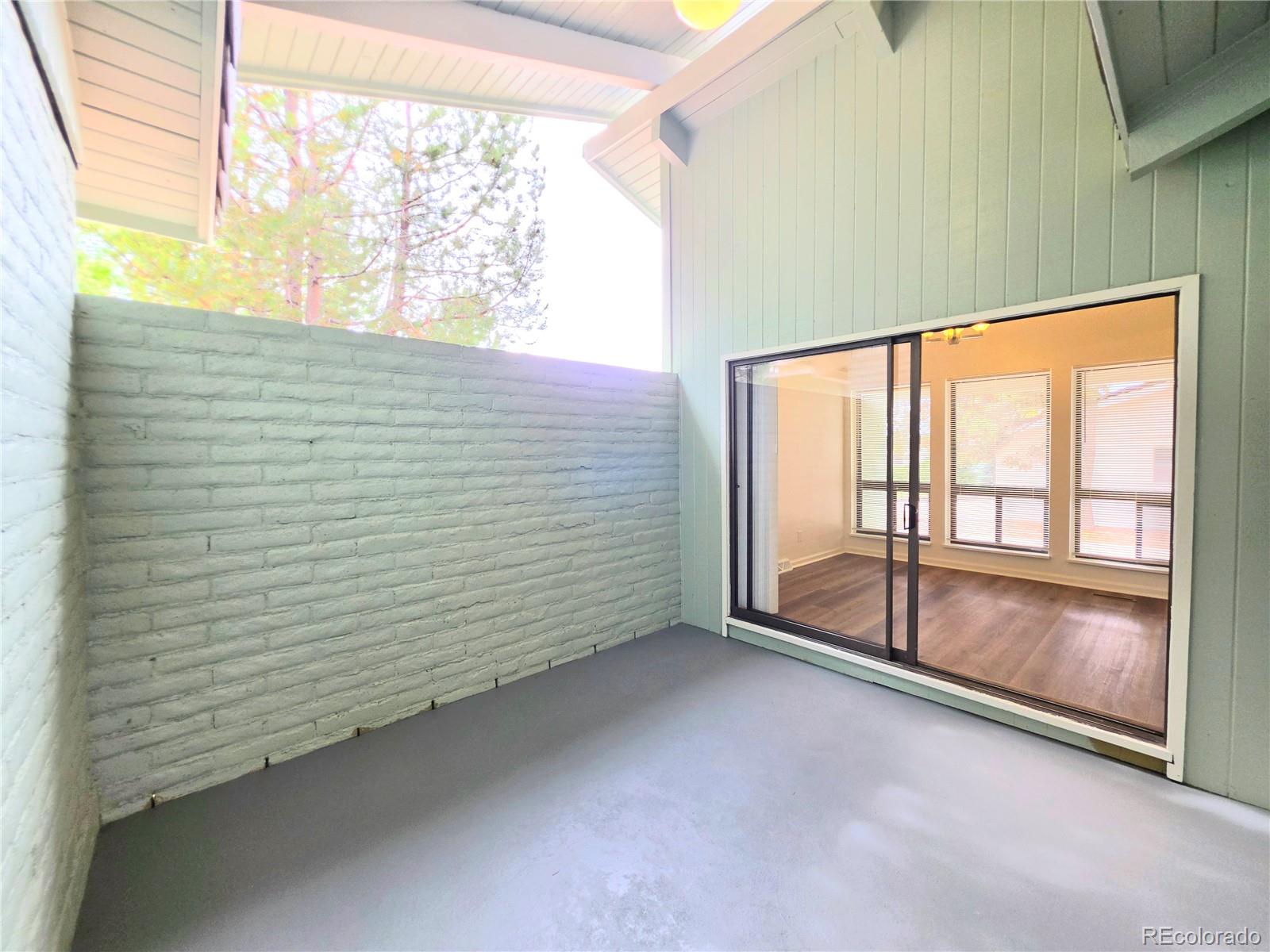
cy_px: 476
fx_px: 477
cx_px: 635
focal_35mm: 13
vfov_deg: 89.9
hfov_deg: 106.2
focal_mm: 2.2
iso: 64
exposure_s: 1/120
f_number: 1.9
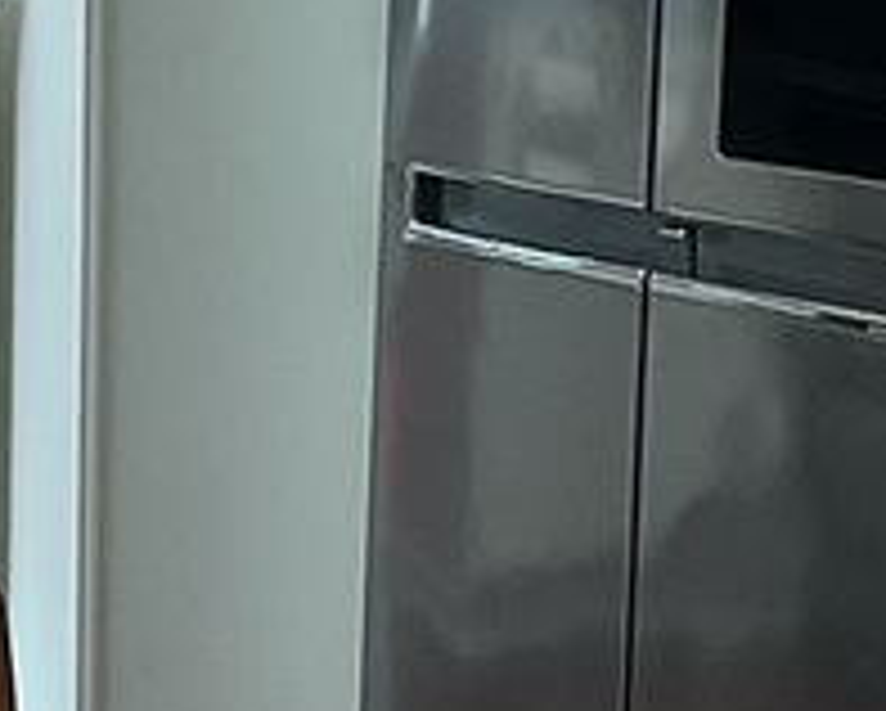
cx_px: 54
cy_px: 108
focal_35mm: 207
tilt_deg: -6.6
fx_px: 5433
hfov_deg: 9.3
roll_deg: -1.6
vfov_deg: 7.5
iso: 50
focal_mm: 3
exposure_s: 1/120
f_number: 1.8
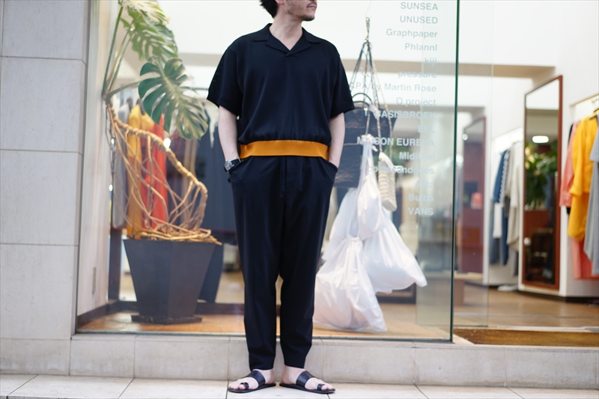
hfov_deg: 36.3
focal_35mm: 55
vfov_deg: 24.6
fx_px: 915
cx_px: 300
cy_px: 200
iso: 250
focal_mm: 55
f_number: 1.8
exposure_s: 1/60
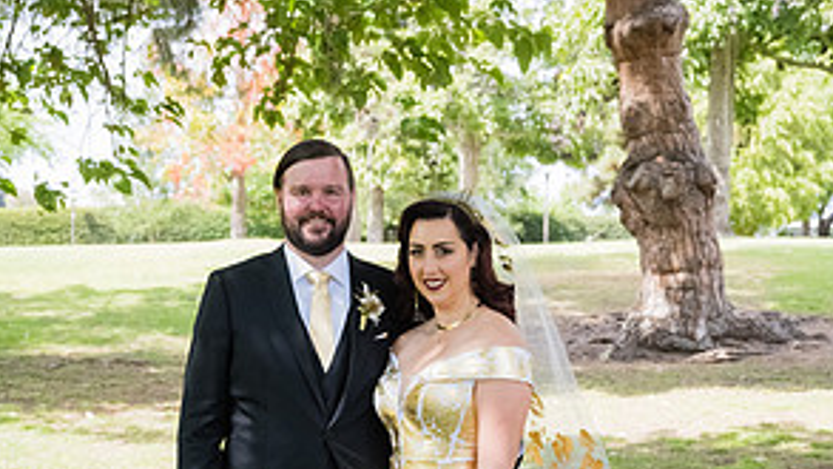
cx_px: 424
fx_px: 1812
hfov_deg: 25.9
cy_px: 424
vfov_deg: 14.6
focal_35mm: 82
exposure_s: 1/2000
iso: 1250
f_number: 5.6
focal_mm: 51
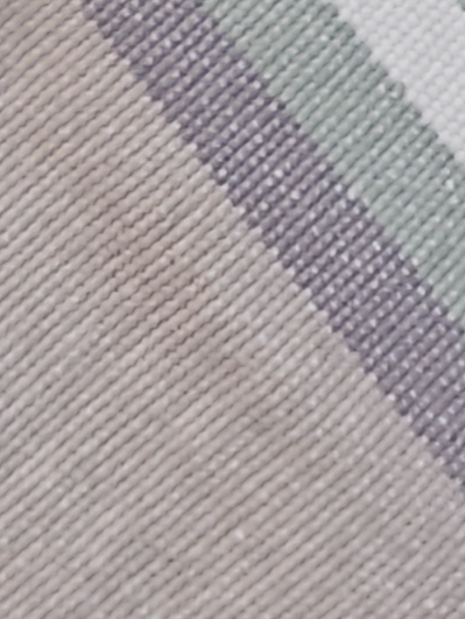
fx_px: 3310
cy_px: -1679
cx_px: -527
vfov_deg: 7.9
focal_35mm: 185
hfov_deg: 7.6
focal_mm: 6.67
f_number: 1.9
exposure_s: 1/50
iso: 125
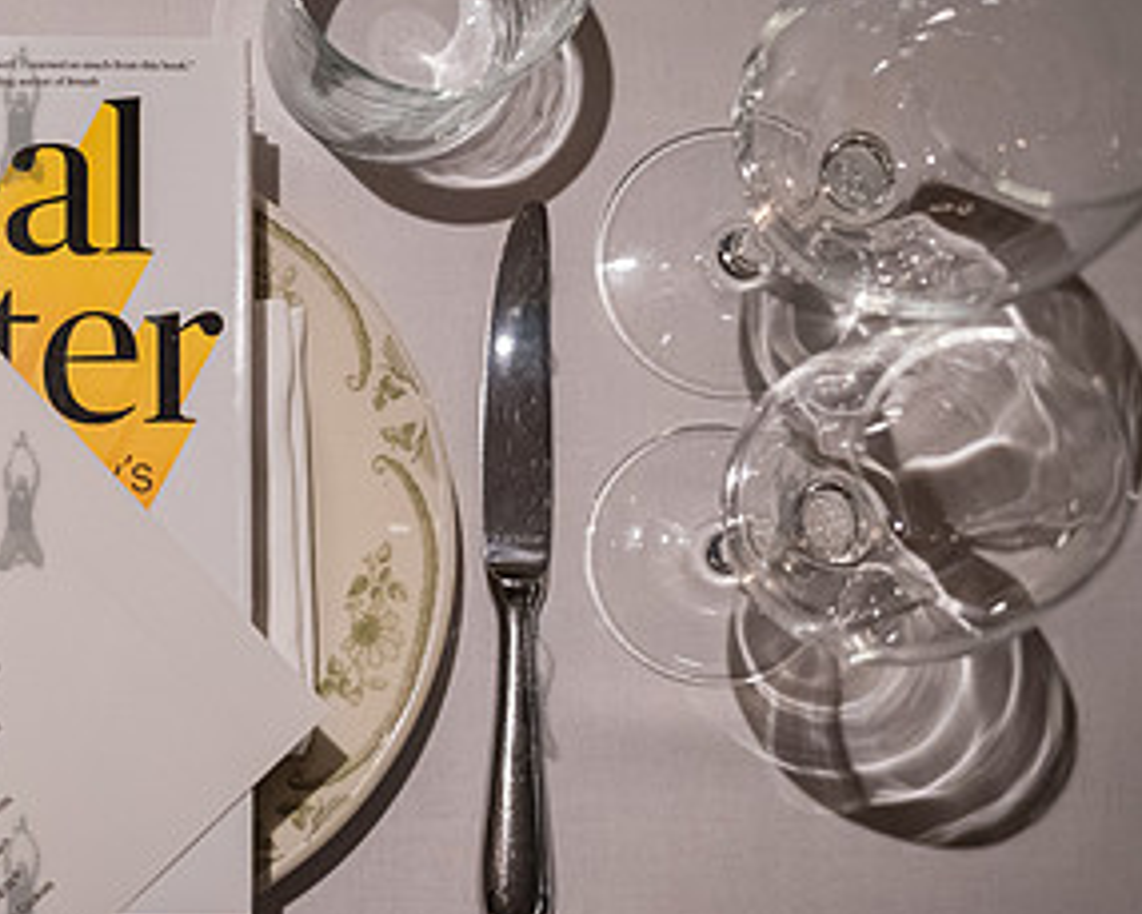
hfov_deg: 25.2
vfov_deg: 21.3
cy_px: 499
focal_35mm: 72
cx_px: 16
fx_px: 2434
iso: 12800
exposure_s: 1/250
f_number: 2.8
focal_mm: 35
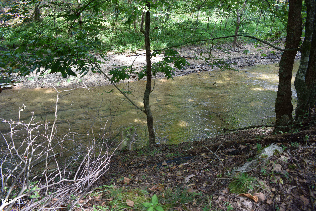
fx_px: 237
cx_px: 158
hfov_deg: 67.4
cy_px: 106
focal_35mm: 27
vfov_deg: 47.9
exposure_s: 1/100
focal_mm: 18
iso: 400
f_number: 5
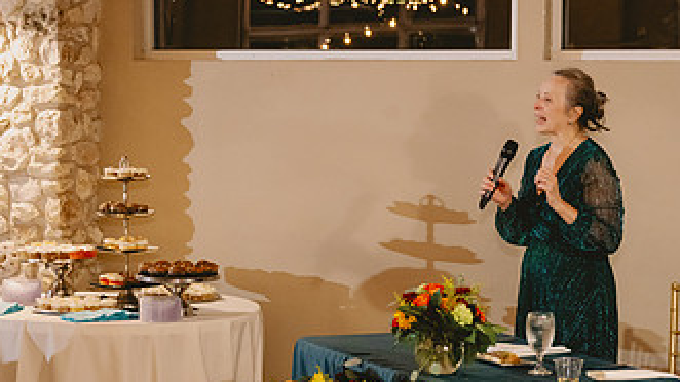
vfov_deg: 13.4
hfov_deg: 23.6
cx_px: 423
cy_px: 293
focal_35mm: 90
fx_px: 1622
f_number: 2.8
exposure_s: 1/100
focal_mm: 49
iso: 3200
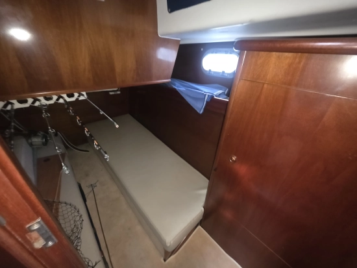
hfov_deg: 106.2
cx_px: 178
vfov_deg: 90.0
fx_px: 134
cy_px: 134
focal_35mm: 13
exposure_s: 1/8
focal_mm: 2.2
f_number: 1.9
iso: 2500
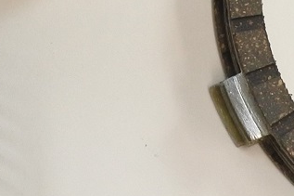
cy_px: -245
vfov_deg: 7.9
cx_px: 16
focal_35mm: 162
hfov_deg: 12.6
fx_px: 1322
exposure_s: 1/160
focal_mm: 10
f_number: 3.5
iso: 400
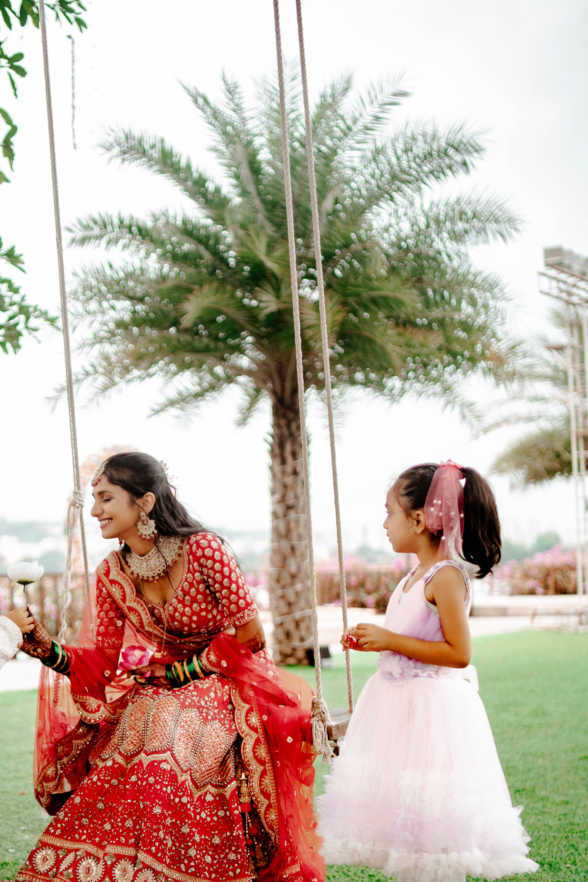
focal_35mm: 53
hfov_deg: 25.3
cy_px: 557
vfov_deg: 37.3
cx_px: 167
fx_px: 1298
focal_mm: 35
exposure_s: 1/250
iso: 200
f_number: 1.4
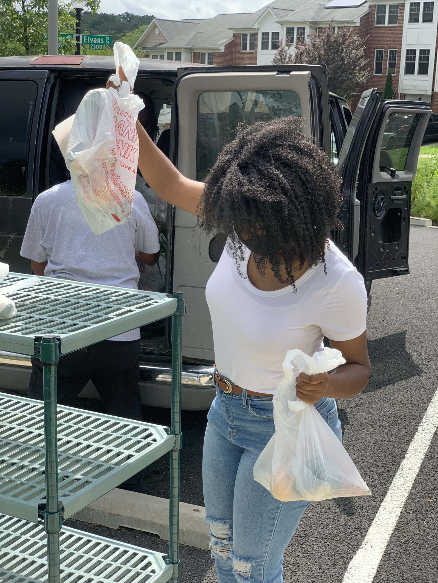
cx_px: 219
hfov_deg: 28.0
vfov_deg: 36.8
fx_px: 877
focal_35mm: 52
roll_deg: -3.0
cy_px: 292
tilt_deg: -12.9
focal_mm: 6
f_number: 2.4
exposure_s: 1/872
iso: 16
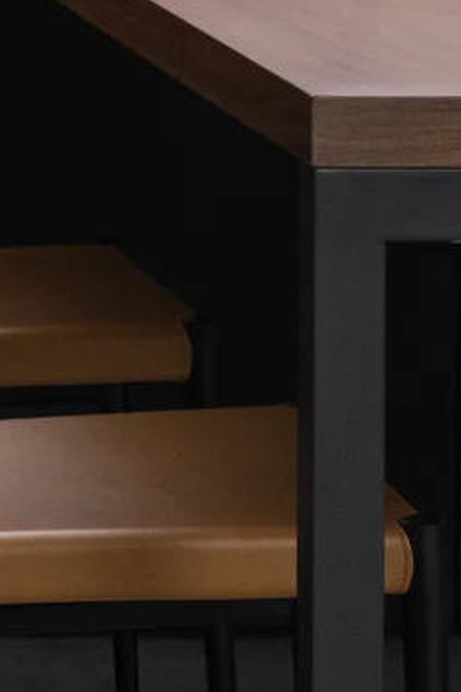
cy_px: -926
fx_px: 5896
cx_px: -1015
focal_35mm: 307
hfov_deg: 4.3
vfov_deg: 6.4
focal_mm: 45
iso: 800
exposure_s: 1/30
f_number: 11
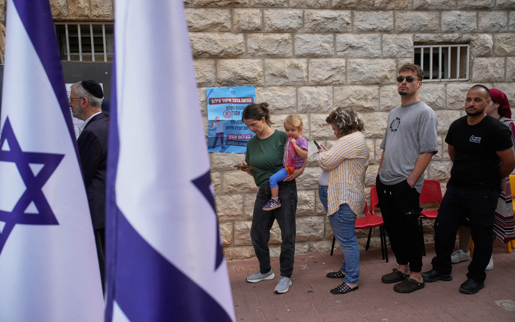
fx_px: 449
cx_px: 255
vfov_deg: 39.4
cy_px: 162
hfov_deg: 59.7
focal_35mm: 32
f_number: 2.8
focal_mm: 31
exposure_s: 1/800
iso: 200
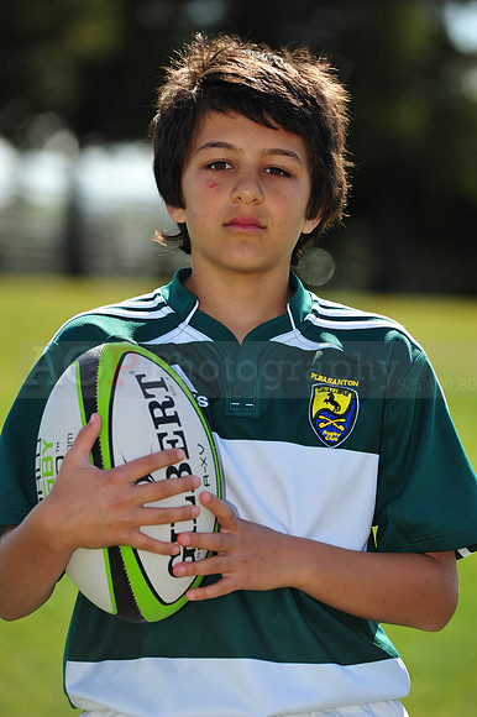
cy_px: 358
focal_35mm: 200
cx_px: 238
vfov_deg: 10.3
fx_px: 3979
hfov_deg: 6.9
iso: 200
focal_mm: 200
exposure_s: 1/800
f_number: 4.5
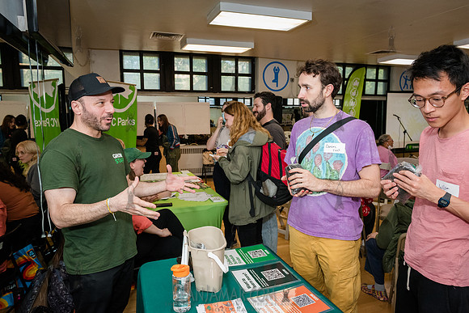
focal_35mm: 26
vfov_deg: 49.2
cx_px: 234
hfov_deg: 68.9
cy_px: 156
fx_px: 342
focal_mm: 26
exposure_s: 1/250
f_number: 4.5
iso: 4000
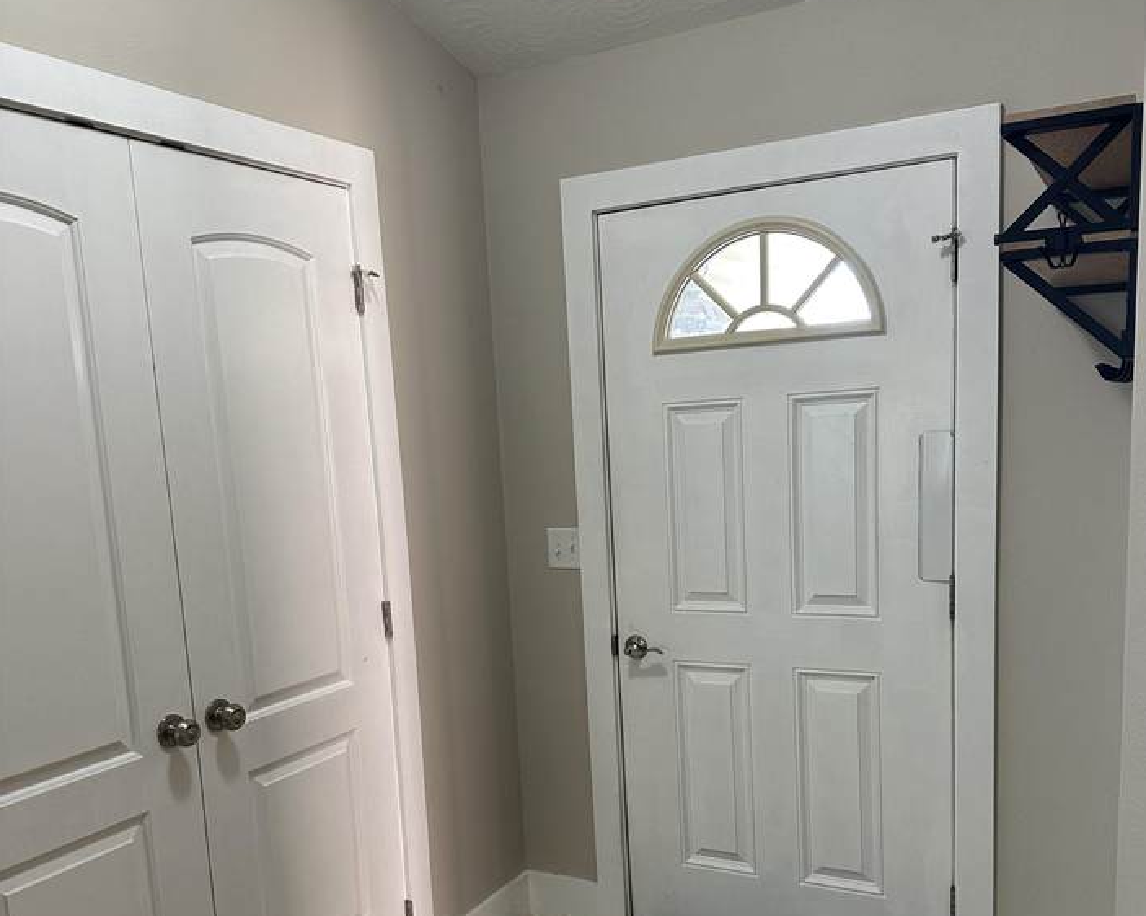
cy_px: 601
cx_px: 584
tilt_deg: -8.2
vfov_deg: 45.2
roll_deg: +2.5
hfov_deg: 55.7
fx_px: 1085
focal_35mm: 32
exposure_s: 1/60
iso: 160
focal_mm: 6.86
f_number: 1.78
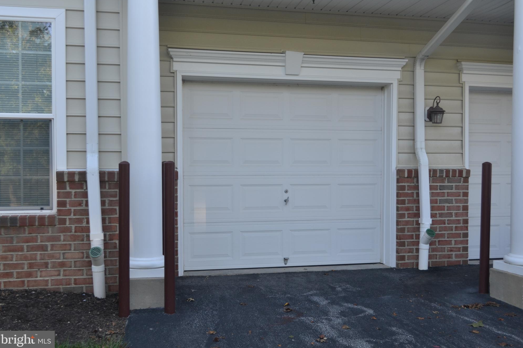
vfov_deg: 33.4
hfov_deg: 48.5
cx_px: 265
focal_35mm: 40
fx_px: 581
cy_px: 171
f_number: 5.6
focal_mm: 26
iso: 250
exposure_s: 1/125
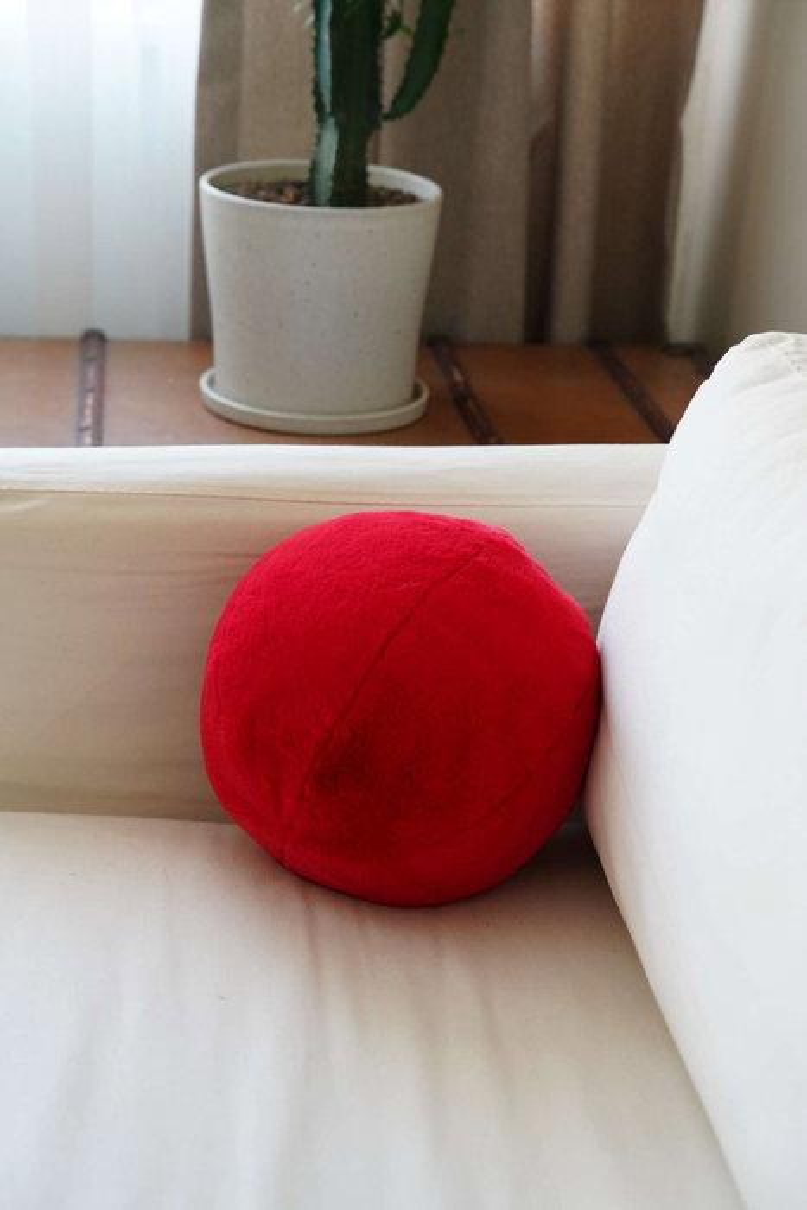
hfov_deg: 19.5
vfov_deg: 28.8
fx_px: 2352
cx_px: 404
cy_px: 605
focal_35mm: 70
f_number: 4.5
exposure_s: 1/100
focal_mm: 70
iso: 2500
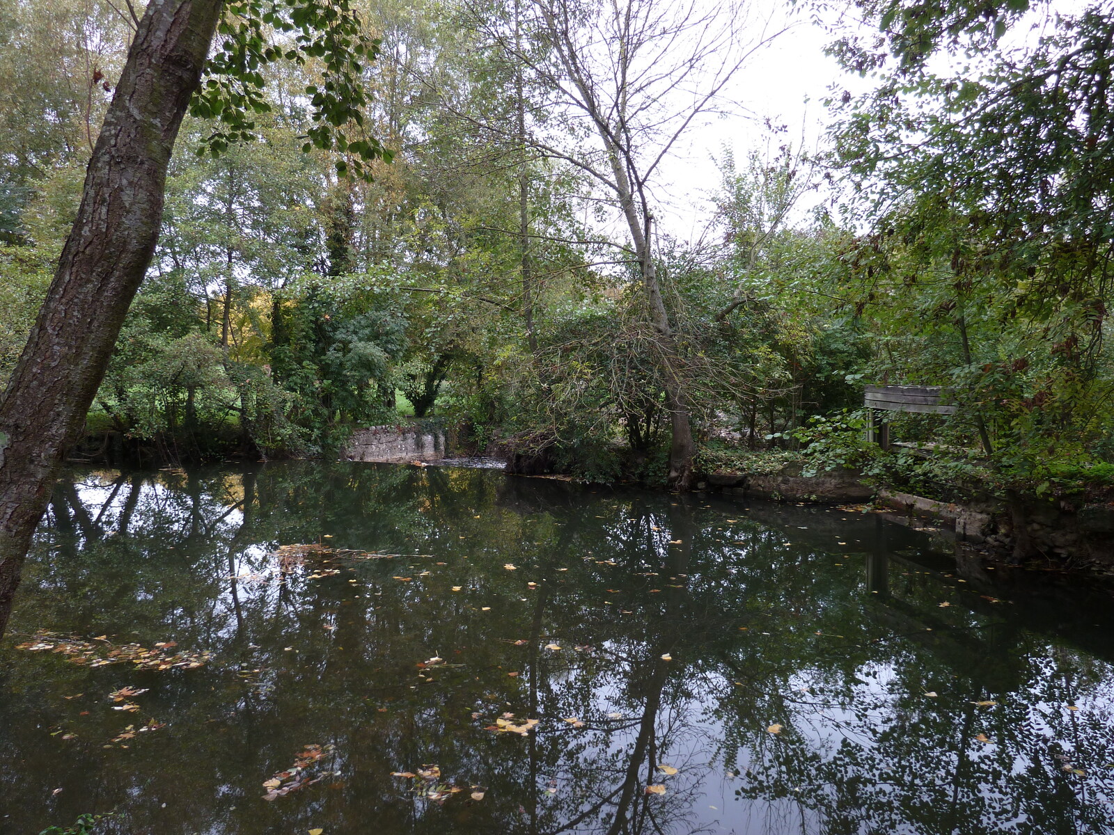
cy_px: 418
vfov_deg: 54.9
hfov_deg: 69.4
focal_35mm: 25
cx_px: 557
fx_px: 805
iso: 80
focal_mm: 4.1
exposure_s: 1/50
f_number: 3.3
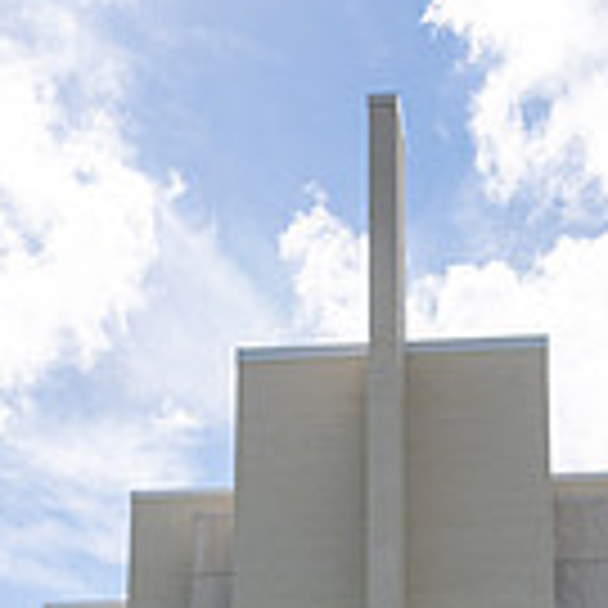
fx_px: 1351
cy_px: 892
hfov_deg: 25.2
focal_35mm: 68
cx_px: 410
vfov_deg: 21.6
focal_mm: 24
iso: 100
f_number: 4
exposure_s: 1/1600
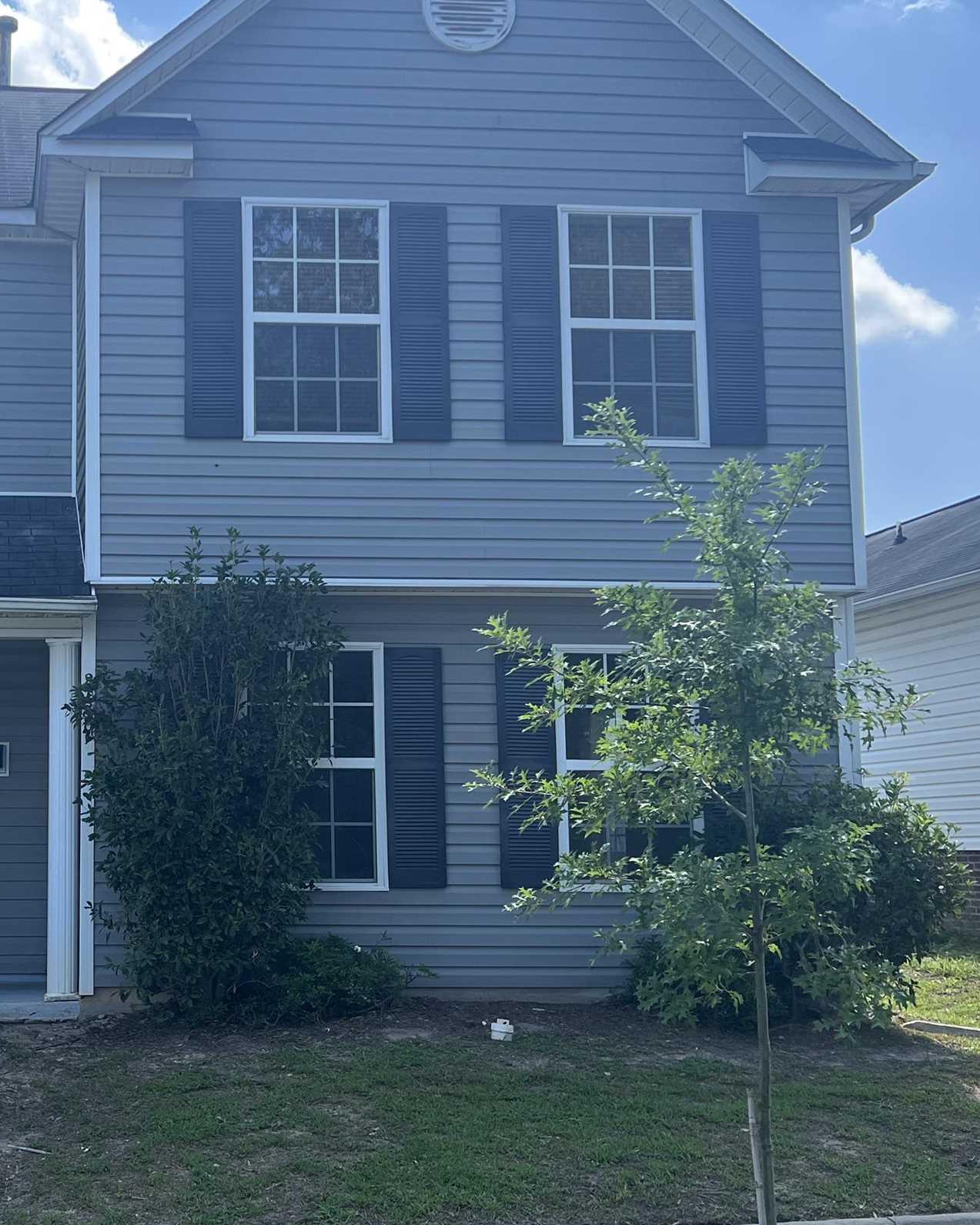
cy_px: 641
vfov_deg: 38.0
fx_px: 1776
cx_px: 117
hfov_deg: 29.7
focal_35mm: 49
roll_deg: +0.7
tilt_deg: +6.8
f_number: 1.5
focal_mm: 5.7
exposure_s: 1/1669
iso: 50
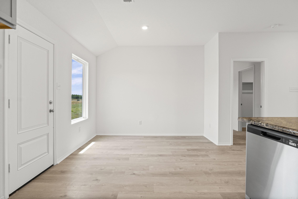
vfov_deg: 67.4
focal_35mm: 18
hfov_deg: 90.0
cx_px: 149
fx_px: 149
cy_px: 100
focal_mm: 12
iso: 250
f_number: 9
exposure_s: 1/13
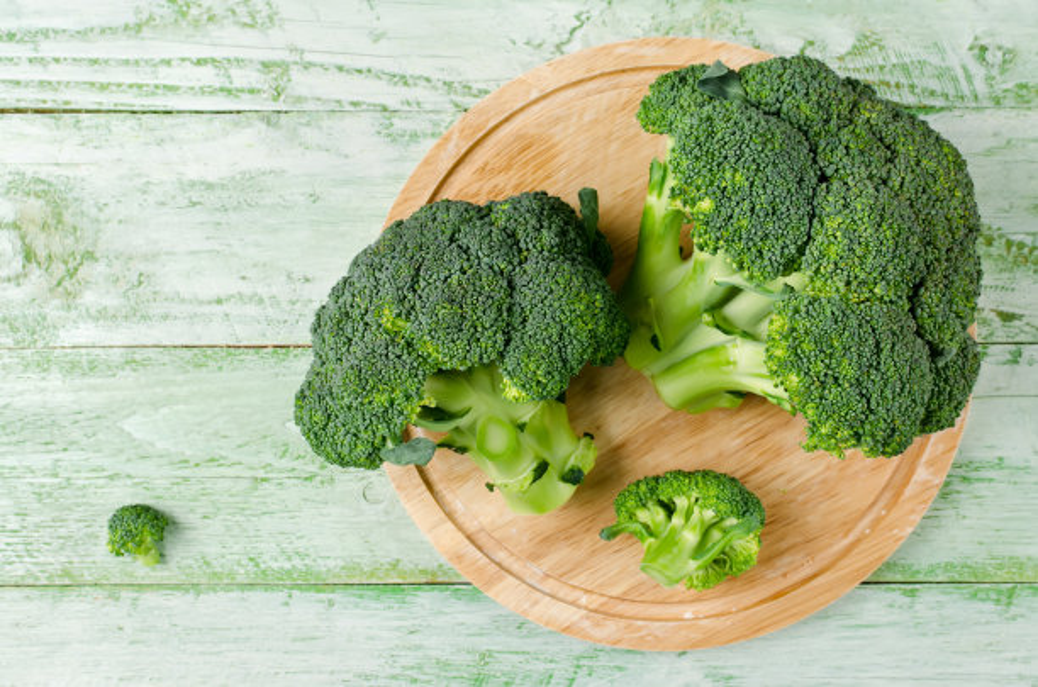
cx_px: 519
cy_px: 344
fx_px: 1510
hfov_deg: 37.9
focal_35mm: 52
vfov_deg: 25.6
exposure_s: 1/125
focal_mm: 35
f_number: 9
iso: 100
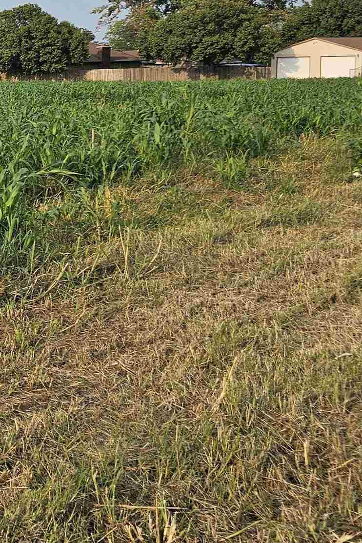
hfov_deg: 16.1
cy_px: 140
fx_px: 995
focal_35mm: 66
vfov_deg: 30.0
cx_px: -359
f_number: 1.7
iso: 10
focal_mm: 6.3
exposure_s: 1/466
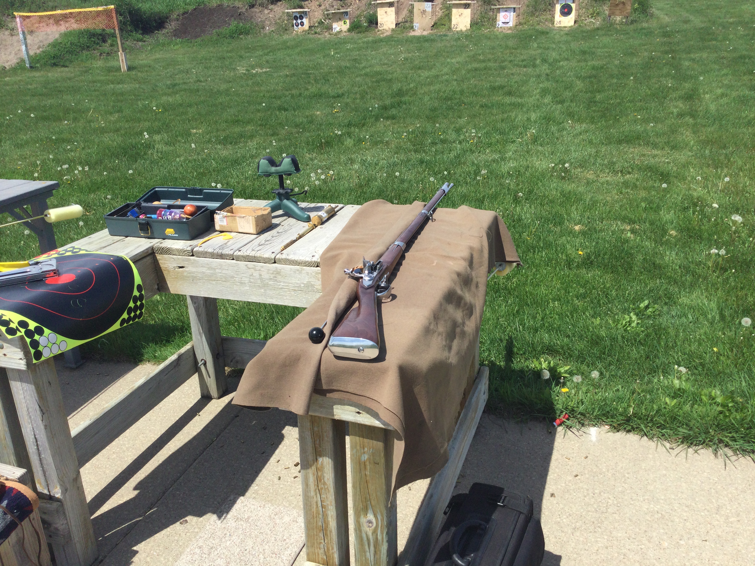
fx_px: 676
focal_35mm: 31
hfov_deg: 58.4
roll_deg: +2.7
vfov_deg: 45.4
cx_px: 378
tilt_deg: -23.0
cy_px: 283
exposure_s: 1/1508
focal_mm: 3.3
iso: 25
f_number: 2.4
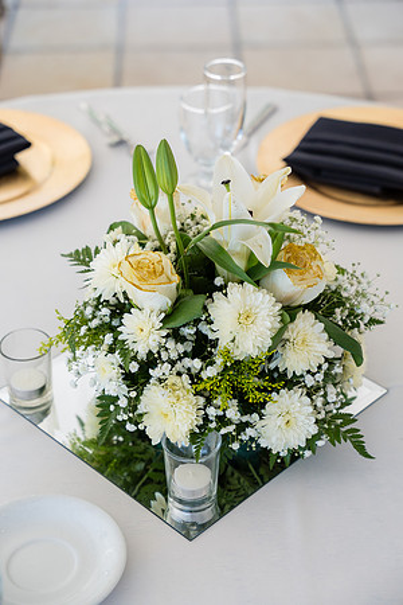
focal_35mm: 70
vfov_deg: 28.8
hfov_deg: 19.5
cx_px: 202
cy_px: 302
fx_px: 1175
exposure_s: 1/250
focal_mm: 70
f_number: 4
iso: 400
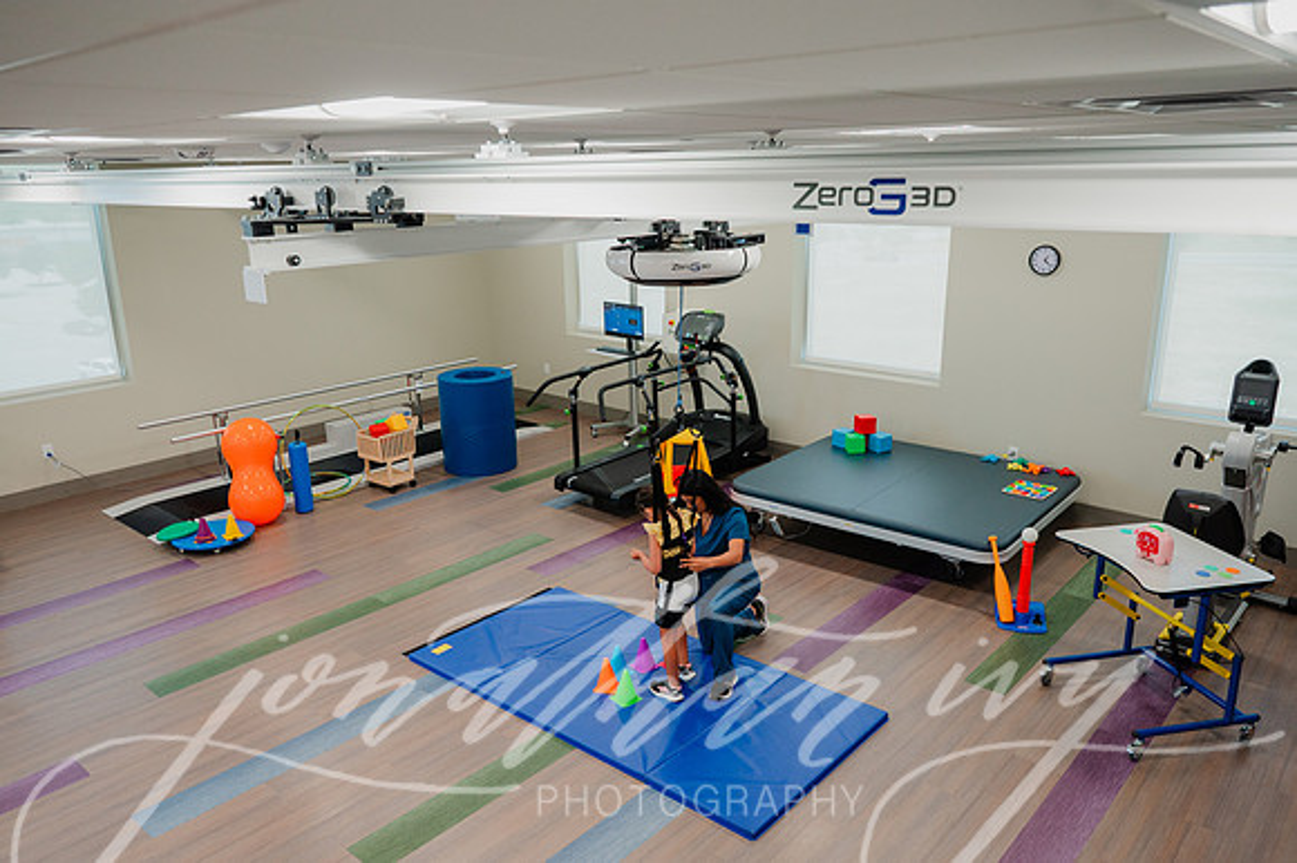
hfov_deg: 69.3
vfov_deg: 49.4
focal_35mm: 26
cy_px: 432
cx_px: 641
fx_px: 938
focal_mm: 24
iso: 1000
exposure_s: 1/200
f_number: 4.5
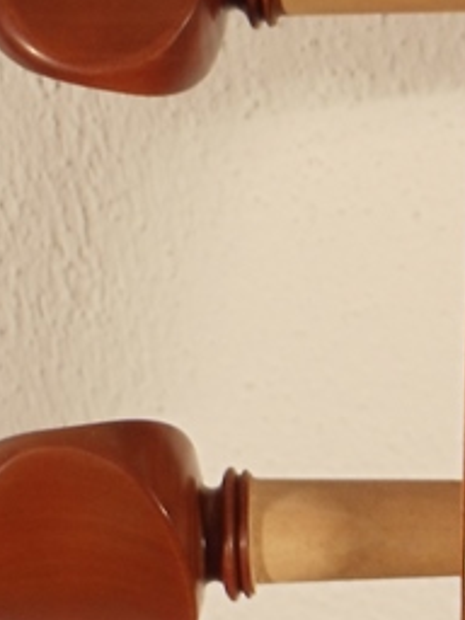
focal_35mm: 381
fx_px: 6824
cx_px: 654
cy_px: -10
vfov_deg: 5.2
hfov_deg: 3.9
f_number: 4.8
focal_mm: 15.35
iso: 80
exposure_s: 1/320
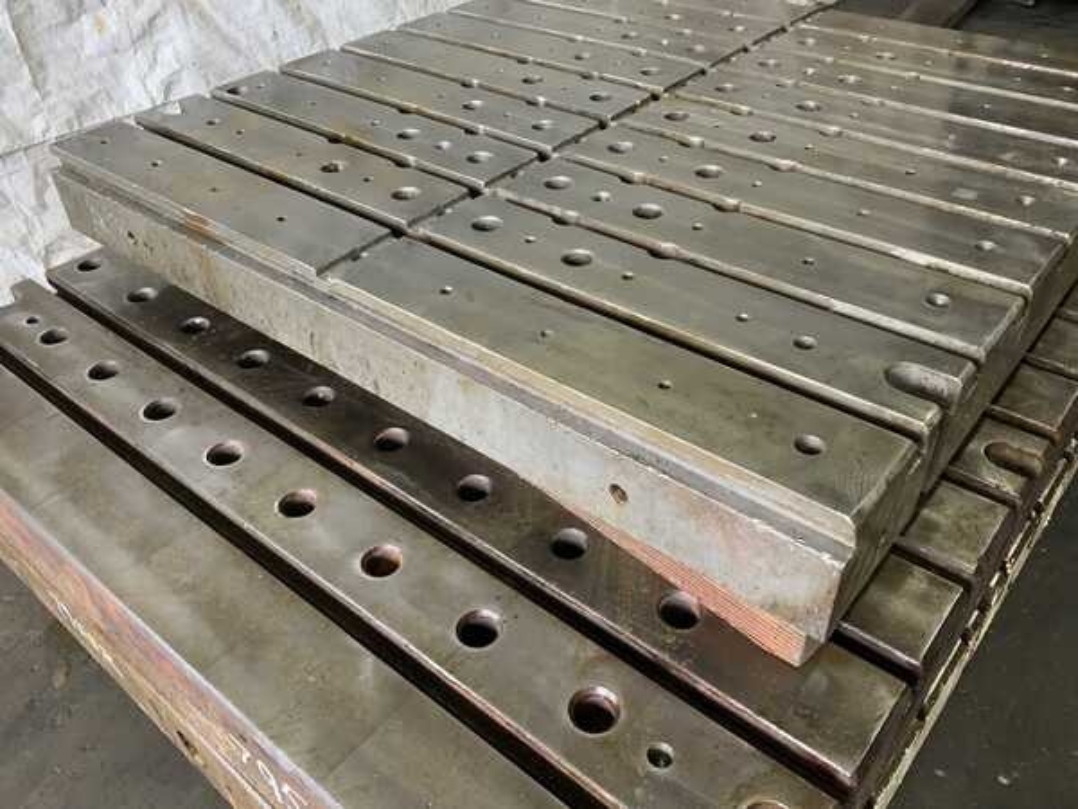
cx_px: 539
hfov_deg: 61.7
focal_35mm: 29
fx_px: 903
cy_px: 404
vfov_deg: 48.2
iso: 100
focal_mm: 3
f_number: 1.8
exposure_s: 1/60
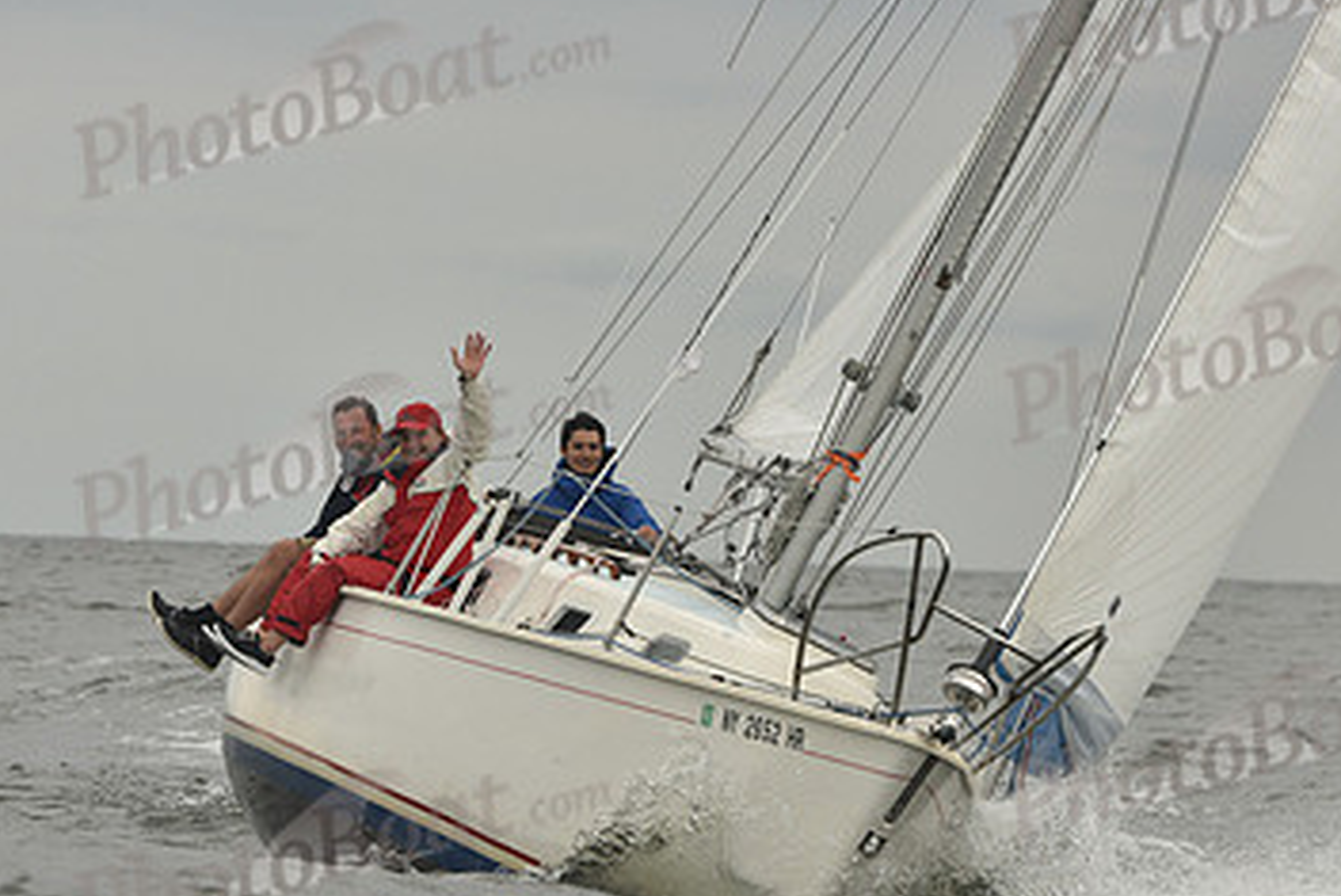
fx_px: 10136
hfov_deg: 7.6
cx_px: 811
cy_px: 597
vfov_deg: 5.1
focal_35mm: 272
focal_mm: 165
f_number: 6.3
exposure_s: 1/640
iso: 500
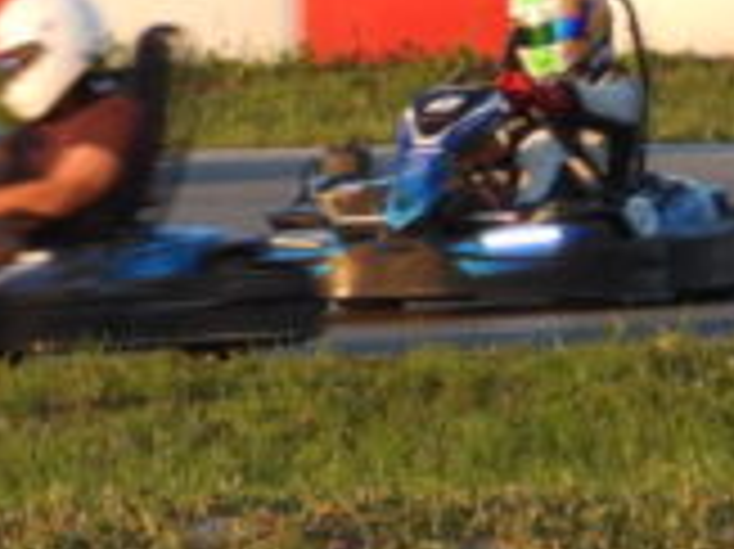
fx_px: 34516
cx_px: 315
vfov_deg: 0.9
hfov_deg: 1.2
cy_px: 171
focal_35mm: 1629
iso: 100
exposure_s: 1/125
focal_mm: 62.1
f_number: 4.5
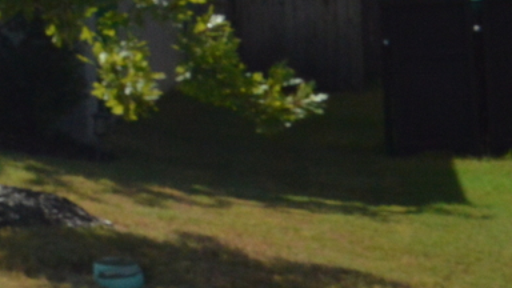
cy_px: -269
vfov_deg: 6.4
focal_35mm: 186
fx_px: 2525
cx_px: -513
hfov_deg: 10.6
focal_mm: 28
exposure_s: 1/1000
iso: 800
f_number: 16
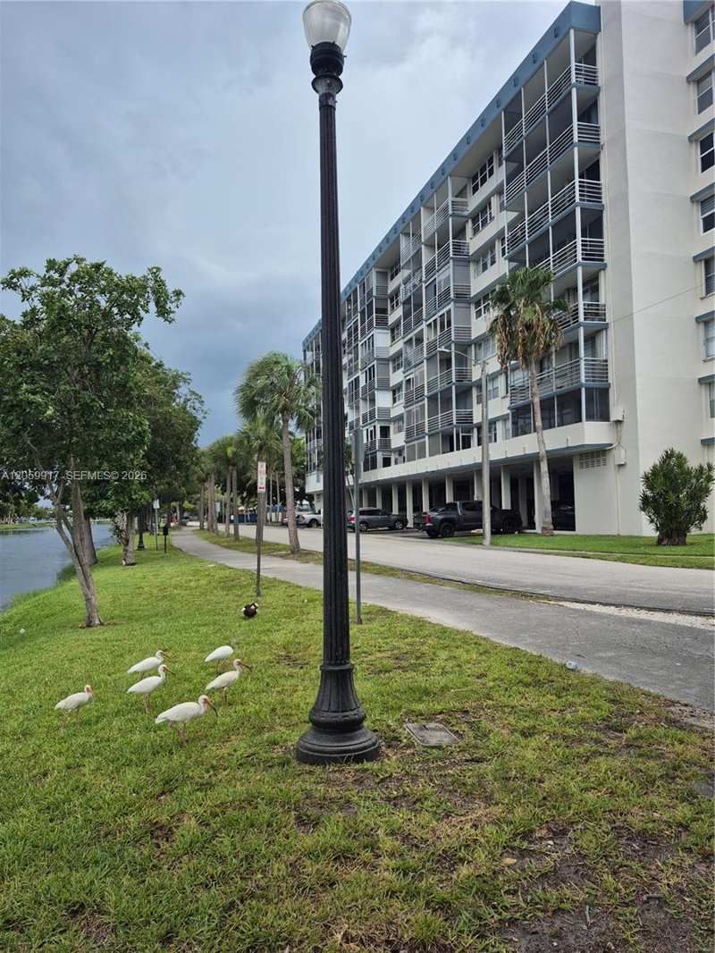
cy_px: 476
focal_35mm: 23
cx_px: 358
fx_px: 633
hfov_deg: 58.9
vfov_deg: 73.9
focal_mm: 5.4
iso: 25
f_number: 1.8
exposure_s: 1/974
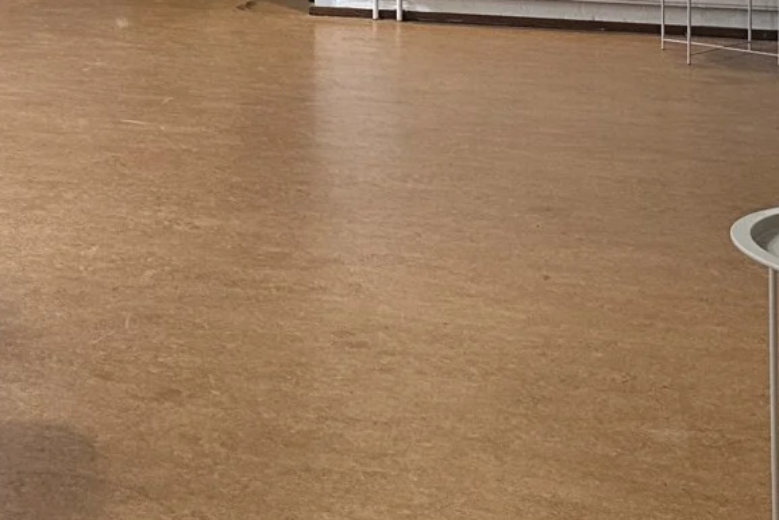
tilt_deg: -2.1
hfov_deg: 23.4
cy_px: -199
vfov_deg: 15.5
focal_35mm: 83
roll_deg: -0.2
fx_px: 1796
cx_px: -16
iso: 250
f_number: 1.78
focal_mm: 6.86
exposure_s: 1/50
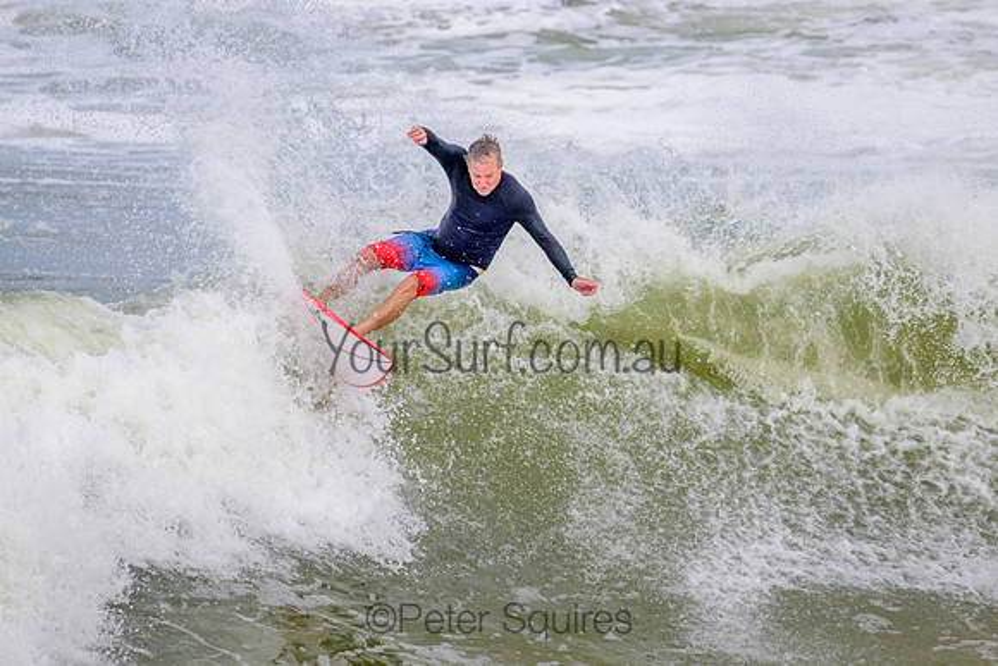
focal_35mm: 1038
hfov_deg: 2.0
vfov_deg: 1.3
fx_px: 28787
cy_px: 234
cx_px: 481
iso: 720
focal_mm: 800
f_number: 11
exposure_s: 1/2000
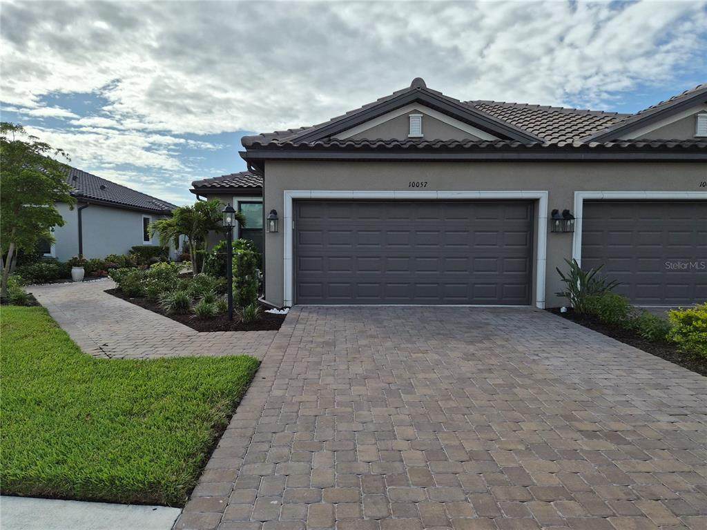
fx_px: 470
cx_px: 354
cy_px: 265
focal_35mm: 23
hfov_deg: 73.9
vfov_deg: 58.9
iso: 80
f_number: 1.8
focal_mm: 5.4
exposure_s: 1/6960
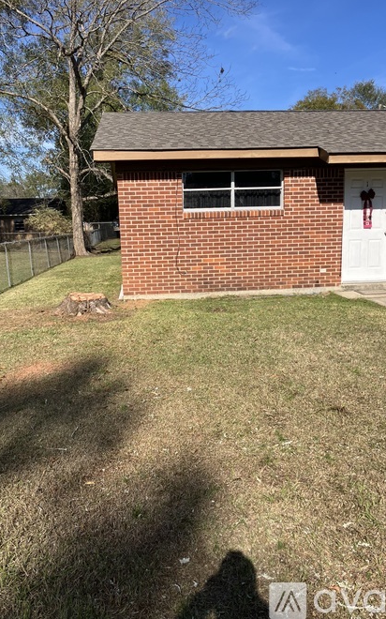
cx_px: 186
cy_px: 307
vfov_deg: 62.9
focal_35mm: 30
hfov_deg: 41.8
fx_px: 505
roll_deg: +1.4
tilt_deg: -9.3
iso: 32
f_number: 1.8
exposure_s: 1/1869
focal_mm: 3.99
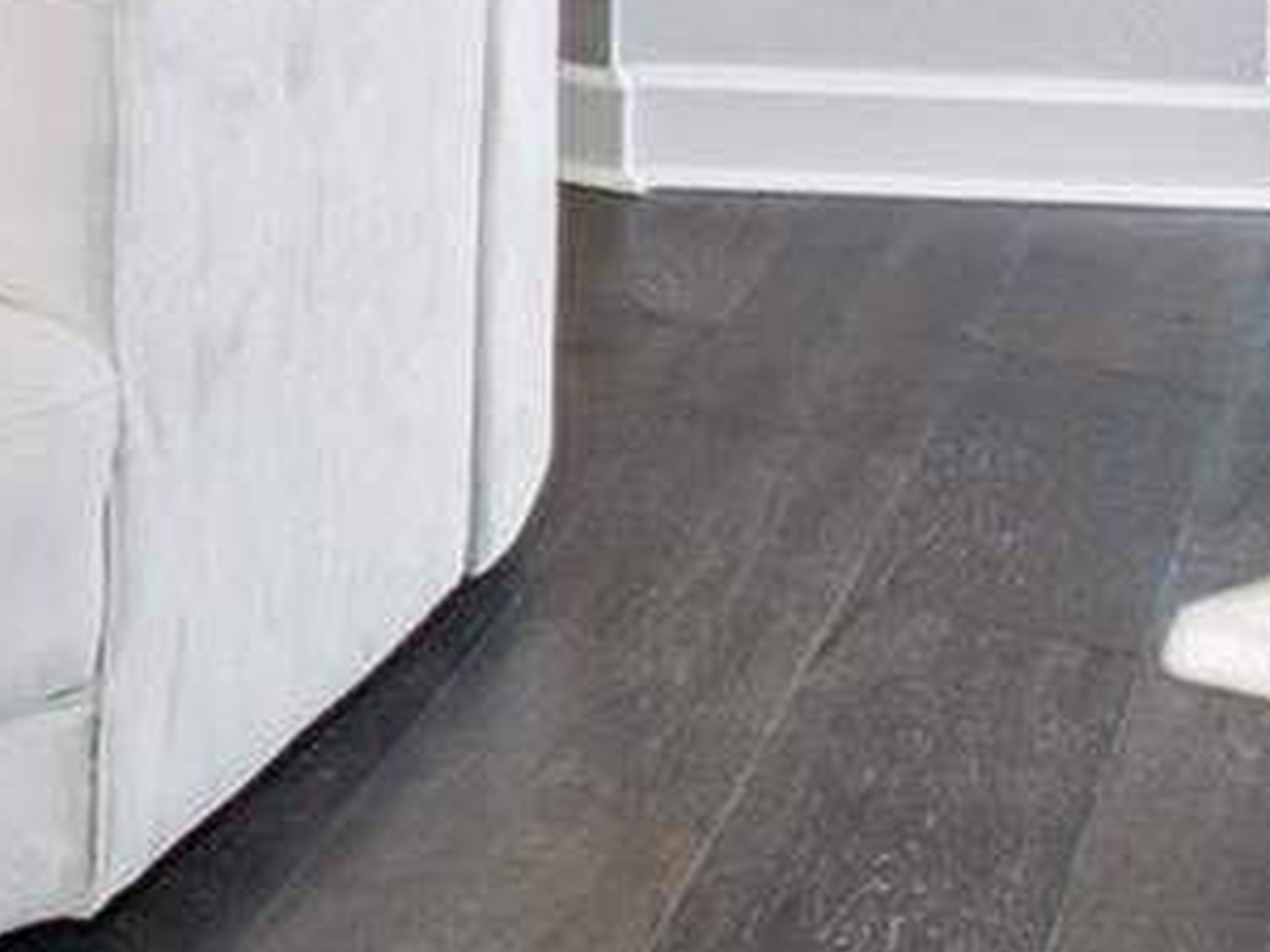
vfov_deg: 15.4
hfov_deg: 13.8
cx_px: -1985
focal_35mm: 82
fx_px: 3008
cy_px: -783
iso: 100
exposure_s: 1/40
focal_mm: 11
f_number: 7.1
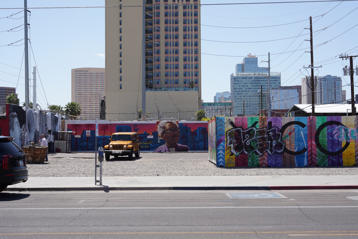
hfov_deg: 40.3
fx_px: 487
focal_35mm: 49
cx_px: 179
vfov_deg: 27.5
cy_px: 120
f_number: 14
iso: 100
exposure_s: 1/80
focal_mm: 49
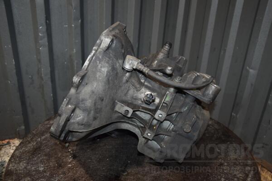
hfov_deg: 59.5
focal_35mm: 32
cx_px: 136
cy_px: 90
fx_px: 238
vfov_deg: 41.7
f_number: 5
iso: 800
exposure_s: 1/60
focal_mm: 21
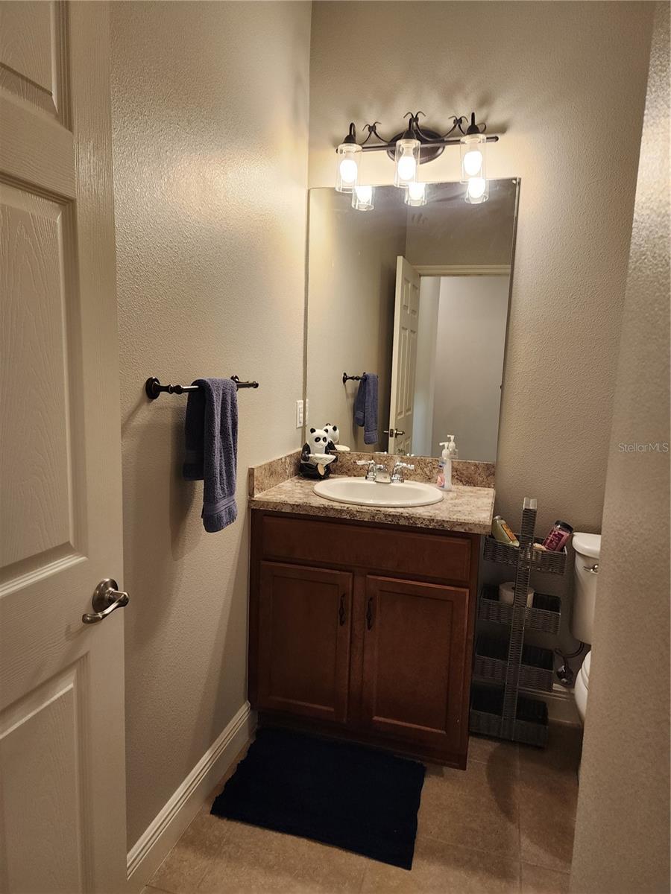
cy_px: 447
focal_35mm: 23
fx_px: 594
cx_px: 336
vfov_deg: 73.9
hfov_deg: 58.9
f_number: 1.8
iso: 160
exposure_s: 1/120
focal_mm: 6.4
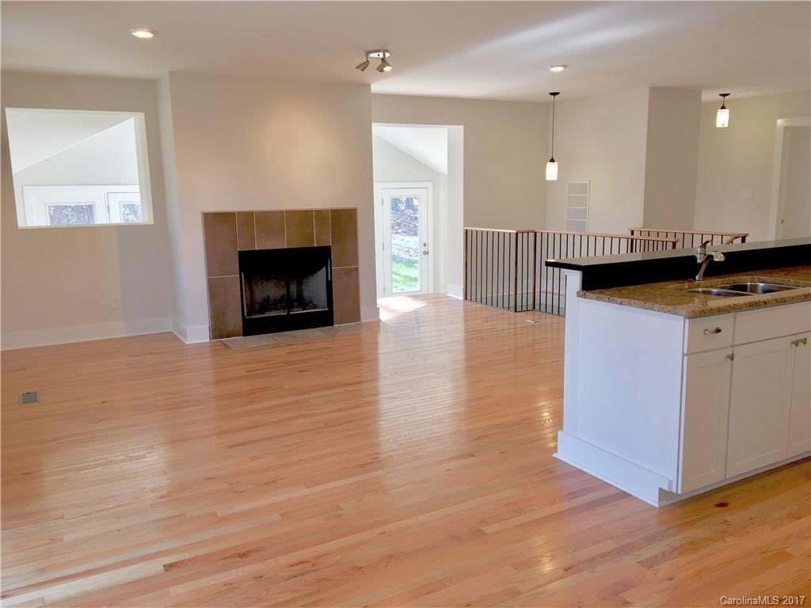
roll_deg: +0.9
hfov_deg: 61.7
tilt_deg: -9.2
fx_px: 679
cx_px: 406
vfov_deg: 48.2
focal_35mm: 29
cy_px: 304
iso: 25
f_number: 2.2
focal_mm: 4.15
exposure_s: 1/60
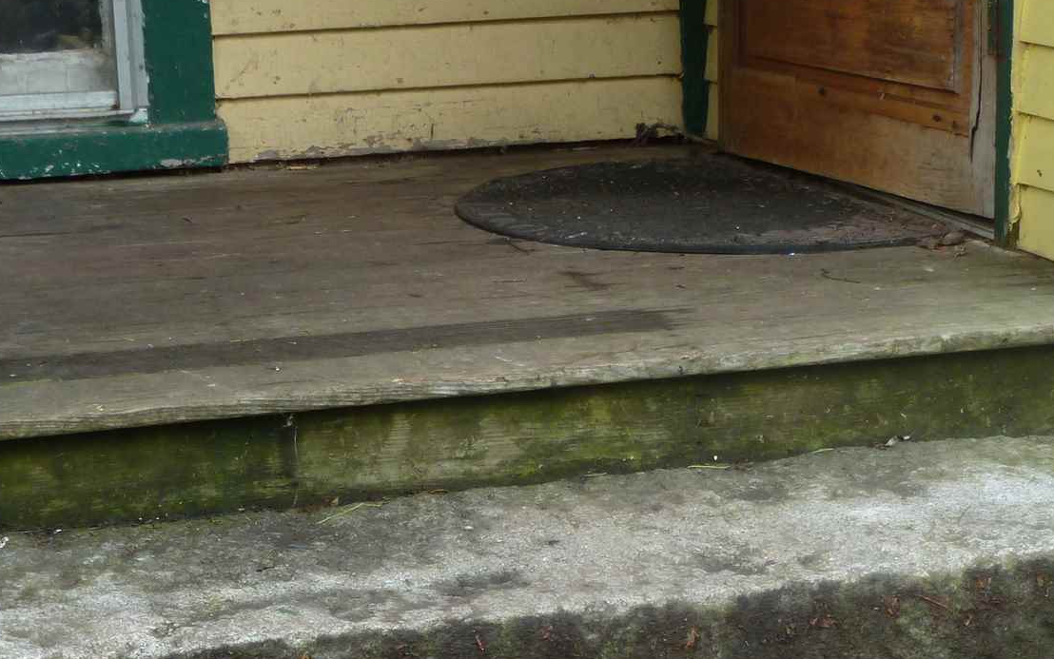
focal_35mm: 96
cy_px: 595
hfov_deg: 21.5
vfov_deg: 13.5
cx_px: 732
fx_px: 2758
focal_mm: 8.7
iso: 100
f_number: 4.1
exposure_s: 1/60
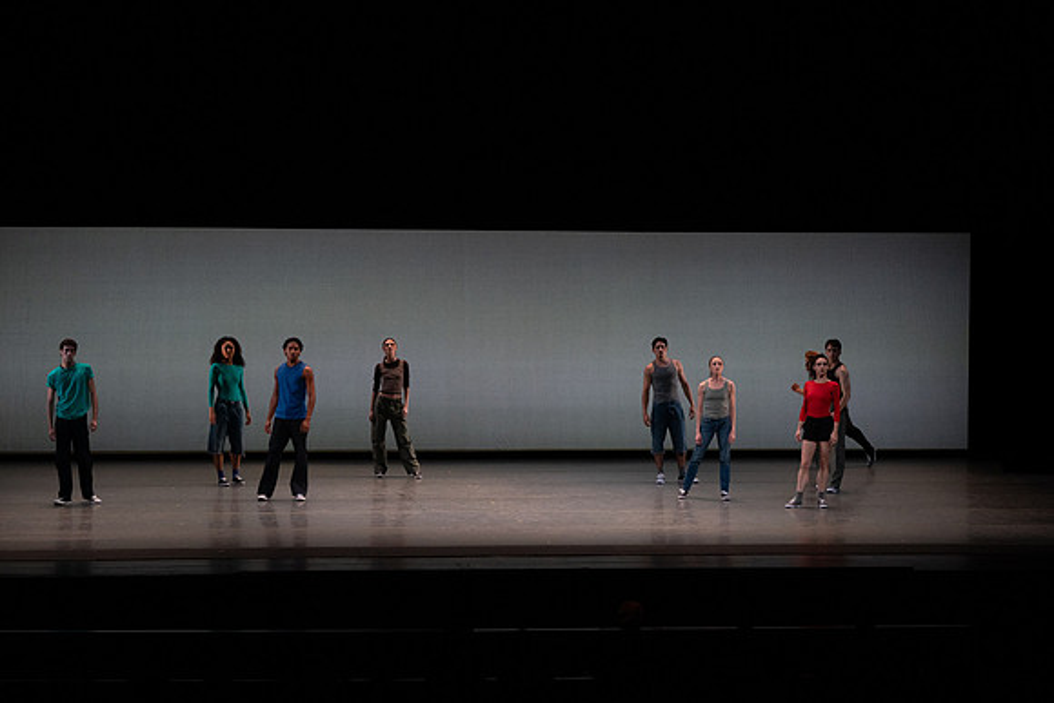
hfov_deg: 17.6
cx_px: 527
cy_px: 352
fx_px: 3397
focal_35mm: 116
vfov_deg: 11.8
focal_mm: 116
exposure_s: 1/500
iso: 5000
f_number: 9
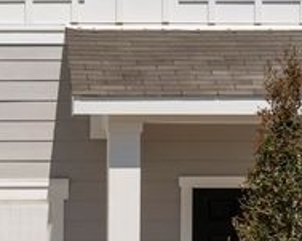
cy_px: 31
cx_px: -5
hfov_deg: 6.9
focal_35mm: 279
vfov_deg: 5.5
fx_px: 2492
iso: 100
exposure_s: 1/1000
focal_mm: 55
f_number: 7.1
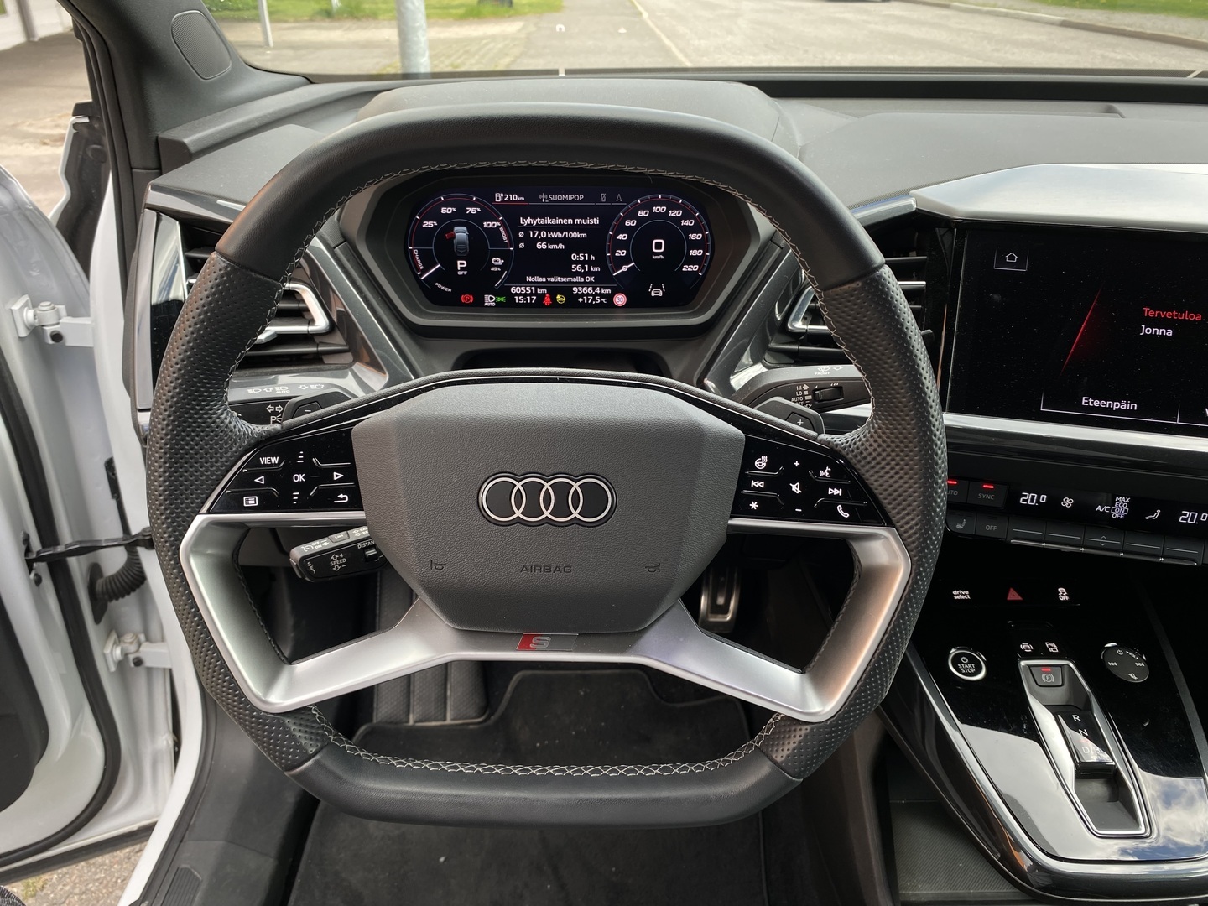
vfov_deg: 53.1
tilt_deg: -30.6
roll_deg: -0.1
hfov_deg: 67.3
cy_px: 453
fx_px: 907
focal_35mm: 26
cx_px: 604
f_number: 1.8
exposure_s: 1/124
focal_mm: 4.25
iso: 32
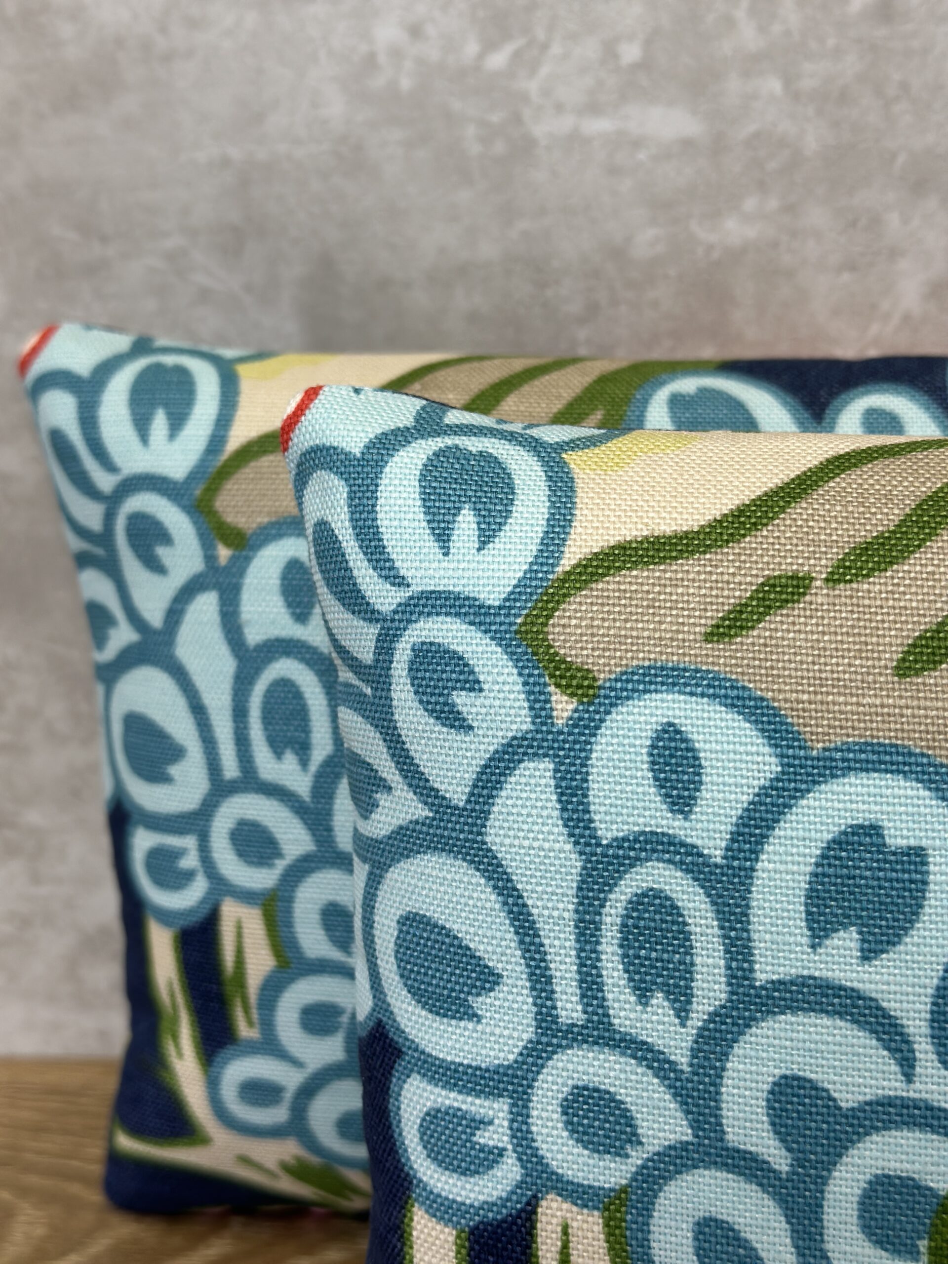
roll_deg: +3.6
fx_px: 1753
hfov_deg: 30.3
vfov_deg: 39.7
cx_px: 474
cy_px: 632
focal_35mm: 48
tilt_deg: -14.8
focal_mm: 6.86
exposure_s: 1/277
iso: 80
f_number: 1.78
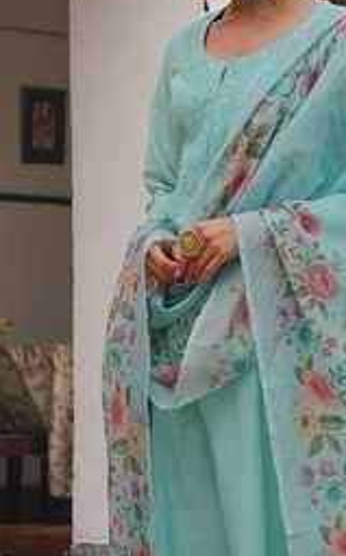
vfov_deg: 19.8
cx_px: 239
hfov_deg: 12.4
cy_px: 367
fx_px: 1587
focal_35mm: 105
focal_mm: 50
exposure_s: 1/320
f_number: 5
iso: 400
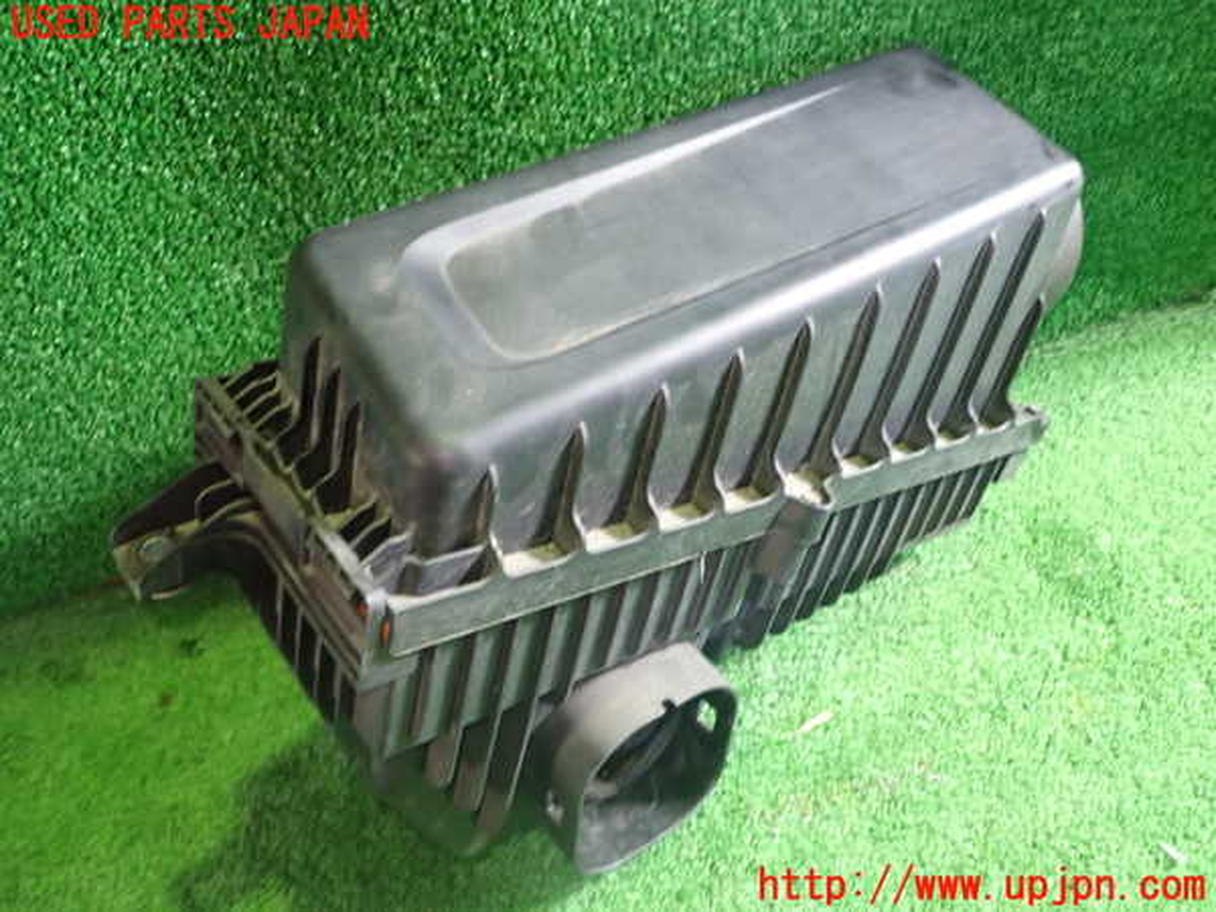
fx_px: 1054
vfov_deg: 46.8
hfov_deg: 60.0
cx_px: 608
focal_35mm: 30
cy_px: 456
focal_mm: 5.4
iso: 500
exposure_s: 1/30
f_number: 2.3
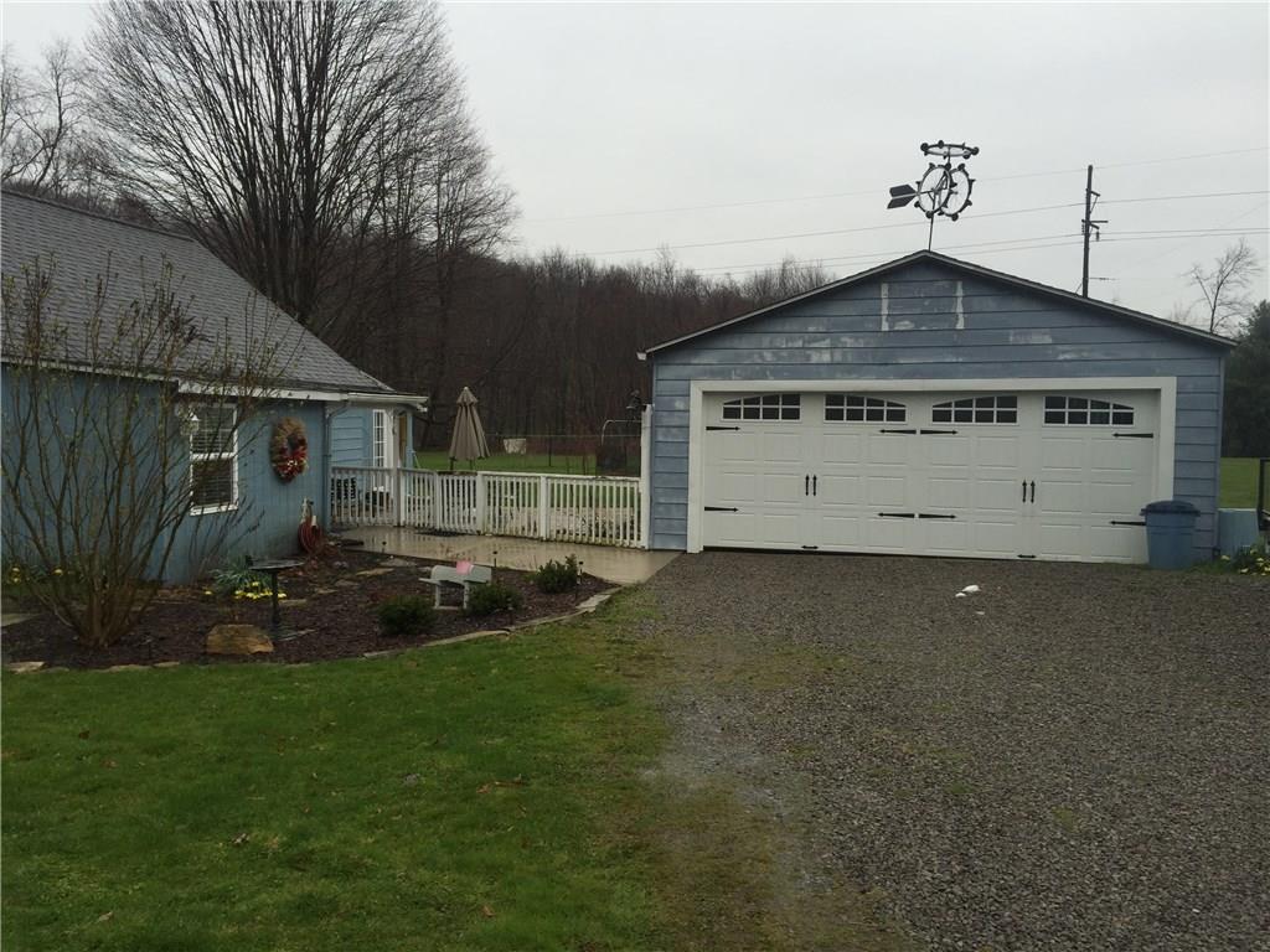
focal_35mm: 29
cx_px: 635
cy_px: 476
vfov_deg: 48.2
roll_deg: -1.3
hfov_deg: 61.7
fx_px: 1064
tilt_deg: -4.5
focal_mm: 4.15
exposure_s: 1/316
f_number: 2.2
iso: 32
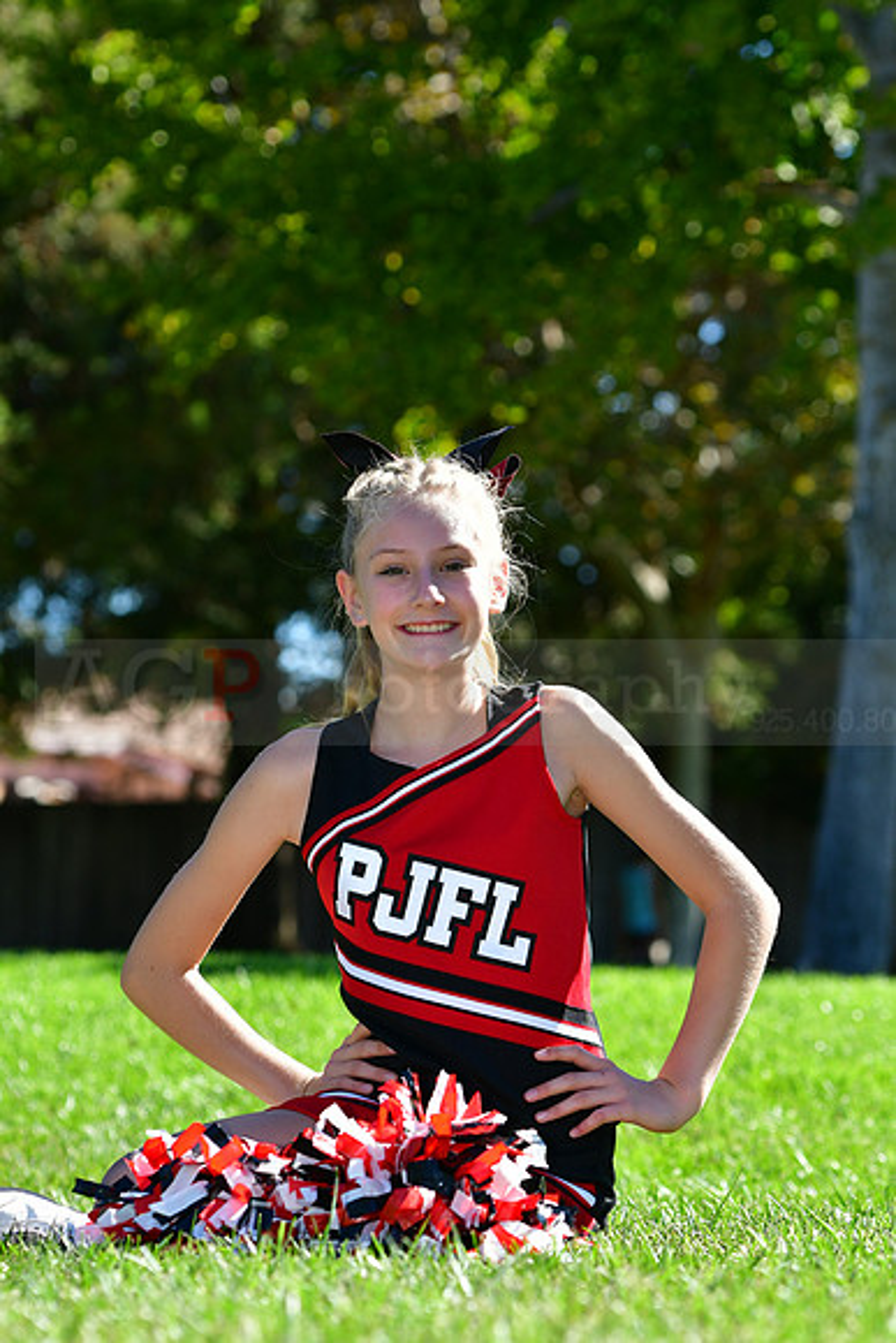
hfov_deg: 9.2
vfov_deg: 13.7
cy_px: 672
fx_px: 5596
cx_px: 448
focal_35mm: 150
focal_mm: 100
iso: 400
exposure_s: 1/1250
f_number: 4.5
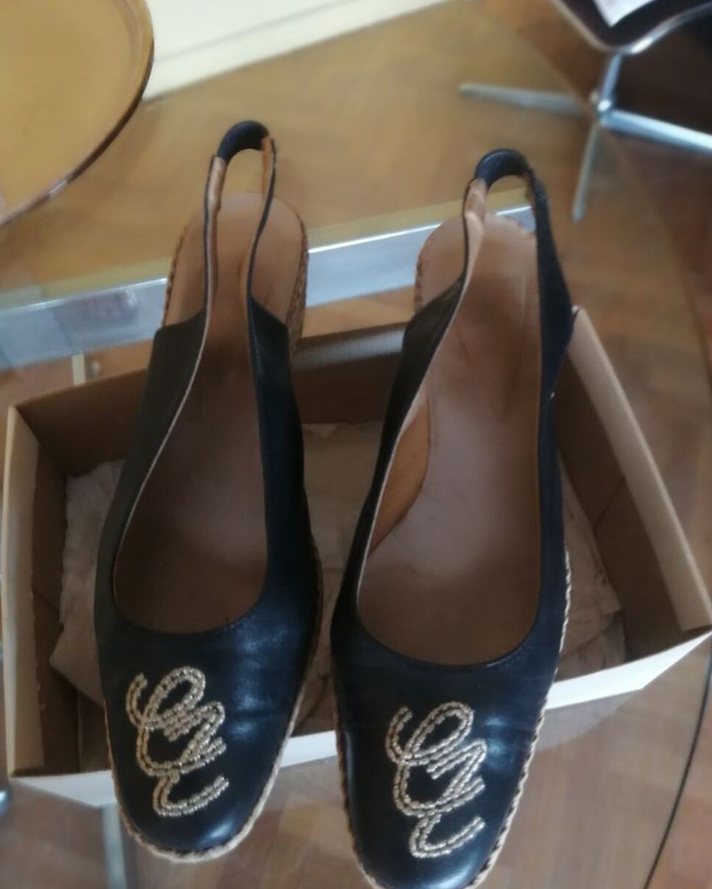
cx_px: 362
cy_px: 479
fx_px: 737
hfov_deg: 51.5
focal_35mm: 28
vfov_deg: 62.1
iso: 200
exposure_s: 1/33.3
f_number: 4
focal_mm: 3.64
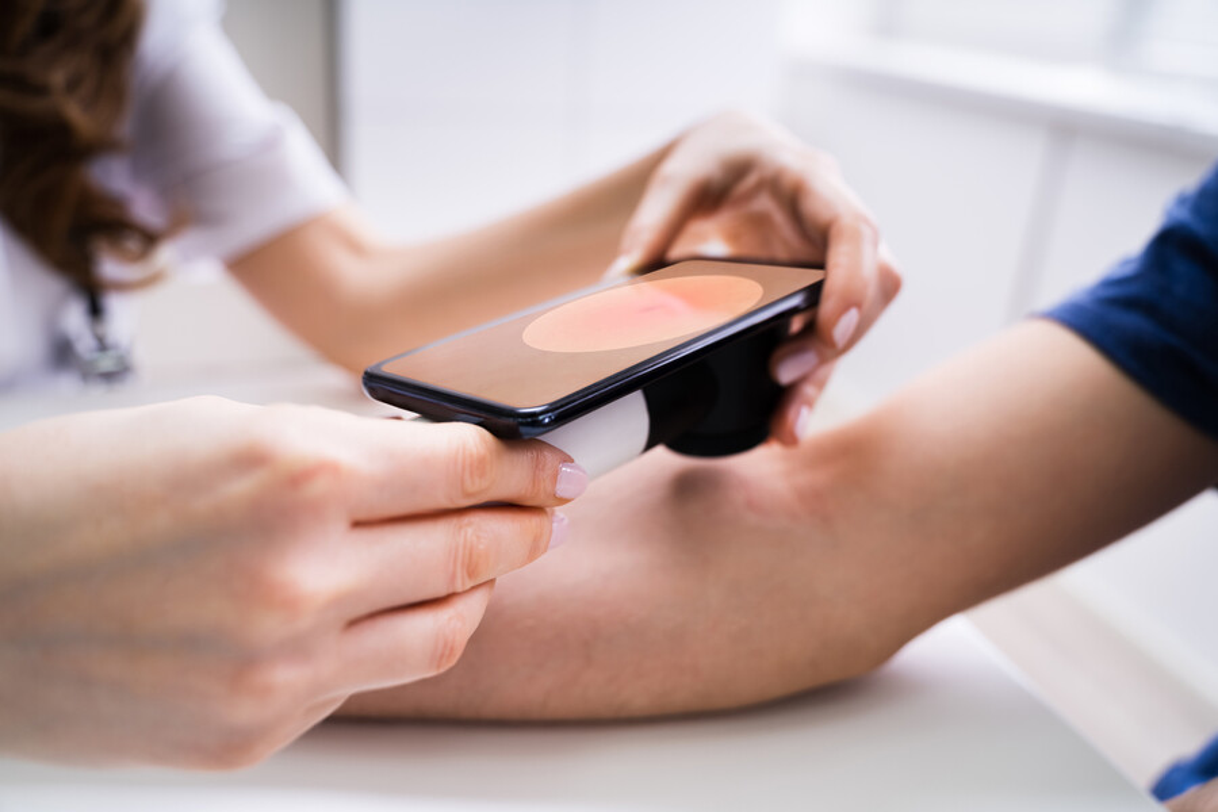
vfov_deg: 46.4
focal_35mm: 28
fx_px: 947
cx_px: 609
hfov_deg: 65.5
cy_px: 406
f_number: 3.5
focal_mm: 28
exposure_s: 1/160
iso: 125
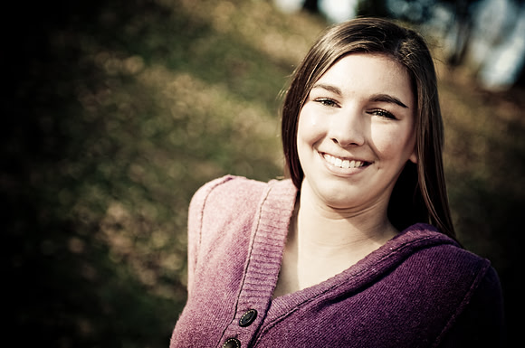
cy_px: 174
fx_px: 1529
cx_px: 262
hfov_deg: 19.5
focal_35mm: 105
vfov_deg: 13.0
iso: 100
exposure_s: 1/250
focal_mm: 70
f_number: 2.8
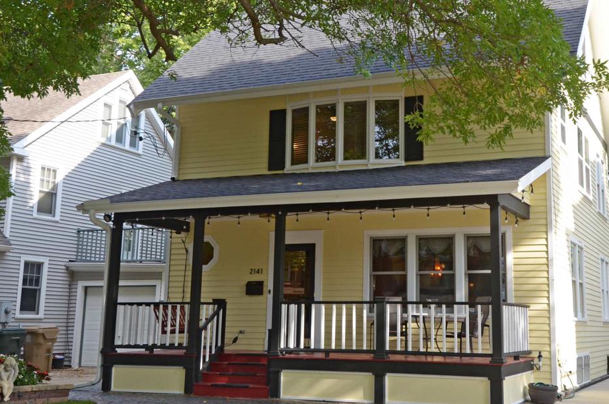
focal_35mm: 50
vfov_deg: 26.8
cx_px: 367
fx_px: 844
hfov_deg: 39.5
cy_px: 164
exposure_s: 1/125
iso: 400
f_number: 10
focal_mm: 24
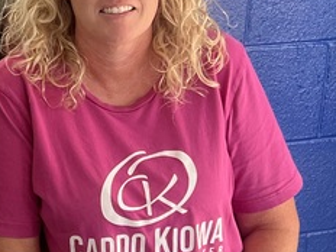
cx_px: -126
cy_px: 74
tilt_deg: -14.0
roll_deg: -0.4
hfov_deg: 16.0
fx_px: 1116
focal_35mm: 115
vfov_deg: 12.9
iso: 125
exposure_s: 1/120
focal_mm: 5.7
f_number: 1.5
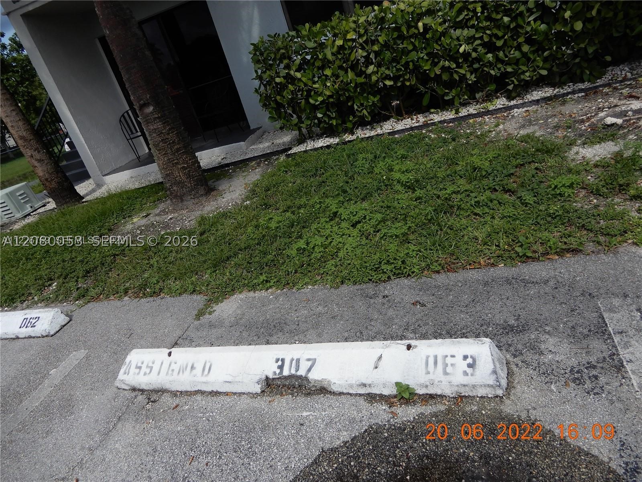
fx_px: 445
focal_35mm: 24
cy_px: 241
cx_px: 321
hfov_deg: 71.6
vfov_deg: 56.8
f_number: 3.4
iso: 80
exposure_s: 1/640
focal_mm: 4.3
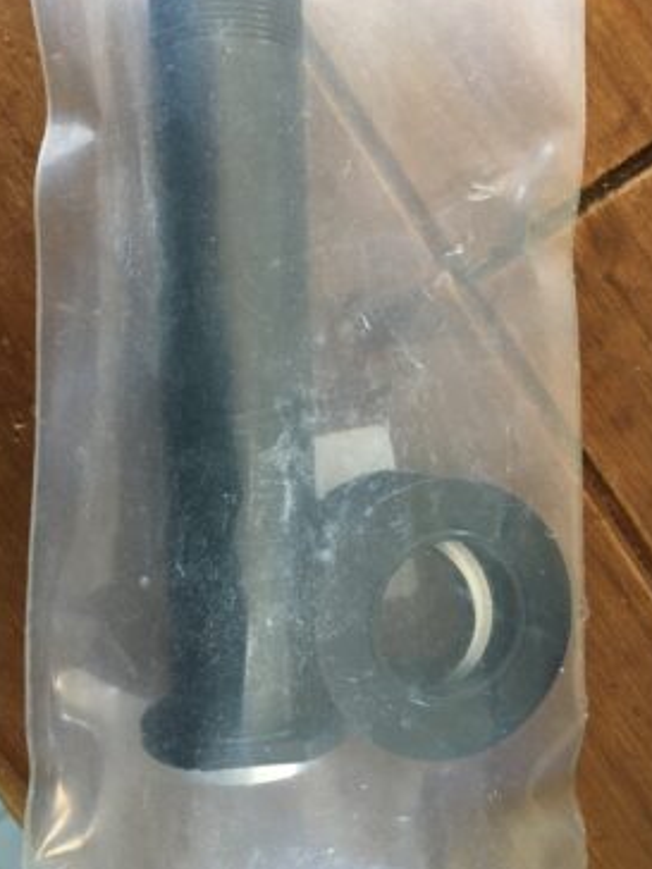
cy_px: 402
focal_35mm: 34
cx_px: 334
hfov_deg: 41.8
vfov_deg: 53.9
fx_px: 854
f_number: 2.2
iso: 200
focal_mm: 4.15
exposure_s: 1/33
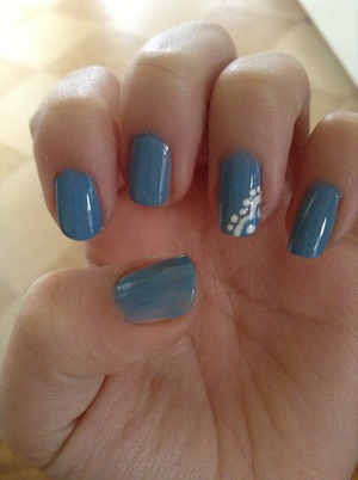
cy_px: 240
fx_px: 457
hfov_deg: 42.8
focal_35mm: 33
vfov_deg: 55.4
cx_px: 179
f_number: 2.4
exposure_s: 1/15
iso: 400
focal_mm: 3.3
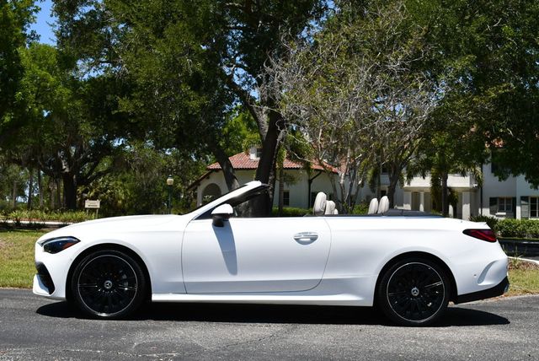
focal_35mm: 48
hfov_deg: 41.1
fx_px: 719
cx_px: 270
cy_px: 180
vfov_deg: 28.1
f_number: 8
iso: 100
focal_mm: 24
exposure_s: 1/250
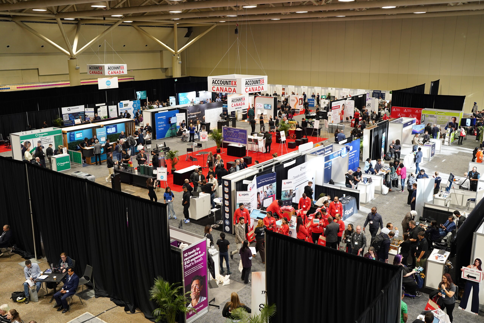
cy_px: 162
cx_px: 242
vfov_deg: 37.9
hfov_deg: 54.4
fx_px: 471
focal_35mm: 35
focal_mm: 35
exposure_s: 1/200
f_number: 2.8
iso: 1000
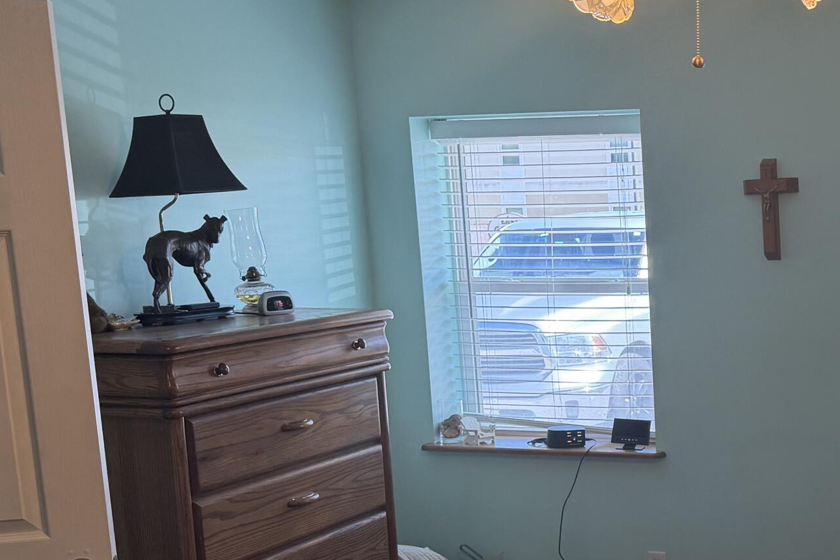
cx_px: 822
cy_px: 433
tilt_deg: -13.4
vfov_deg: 23.1
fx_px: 1353
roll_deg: +1.6
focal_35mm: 58
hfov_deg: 32.0
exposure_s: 1/133
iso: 100
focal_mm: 6.76
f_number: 1.78
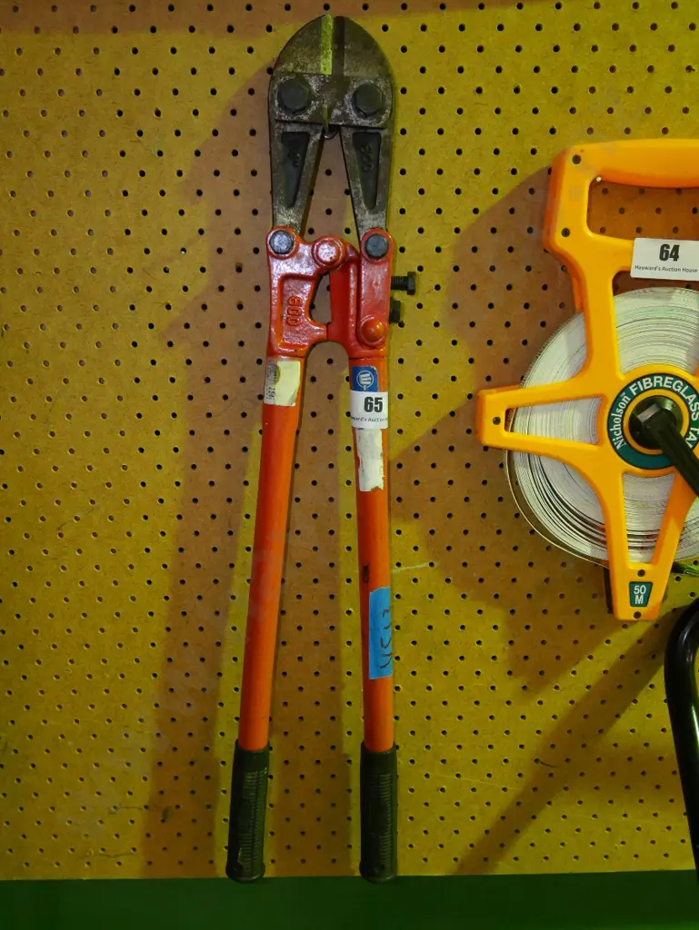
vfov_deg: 56.8
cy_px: 465
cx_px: 350
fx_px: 861
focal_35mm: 32
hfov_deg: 44.2
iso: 3200
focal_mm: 16
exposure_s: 1/60
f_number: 4
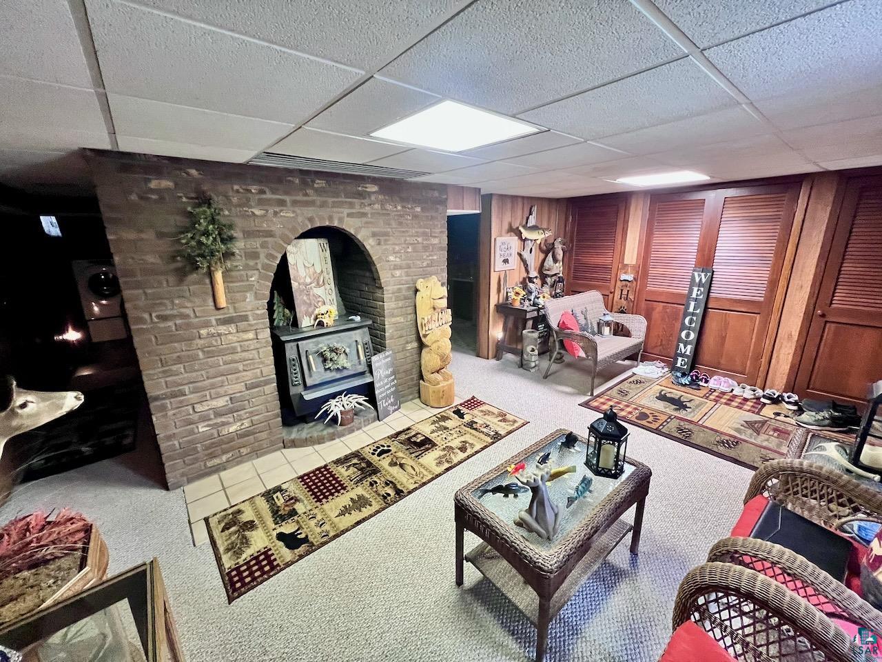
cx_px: 441
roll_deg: +1.1
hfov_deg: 106.2
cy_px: 331
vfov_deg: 89.9
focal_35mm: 13
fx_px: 331
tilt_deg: -15.3
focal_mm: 1.57
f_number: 1.8
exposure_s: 1/40
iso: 640
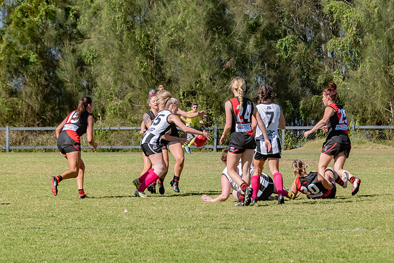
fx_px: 3104
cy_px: 138
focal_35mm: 284
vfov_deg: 4.8
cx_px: 179
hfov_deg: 7.3
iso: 800
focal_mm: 135
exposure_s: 1/3200
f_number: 6.3
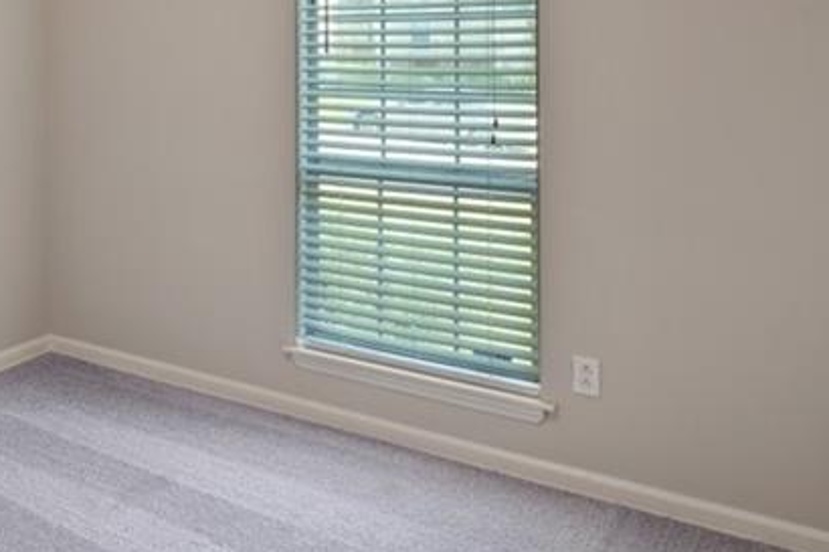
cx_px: -12
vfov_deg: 31.5
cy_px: 36
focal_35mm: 40
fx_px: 921
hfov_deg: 41.7
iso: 100
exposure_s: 1.3
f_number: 11
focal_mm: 16
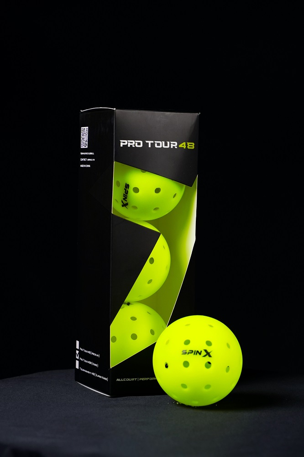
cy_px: 228
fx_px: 1179
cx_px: 152
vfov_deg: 21.9
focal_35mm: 93
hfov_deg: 14.7
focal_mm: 62
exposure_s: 1/125
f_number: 5
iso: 640
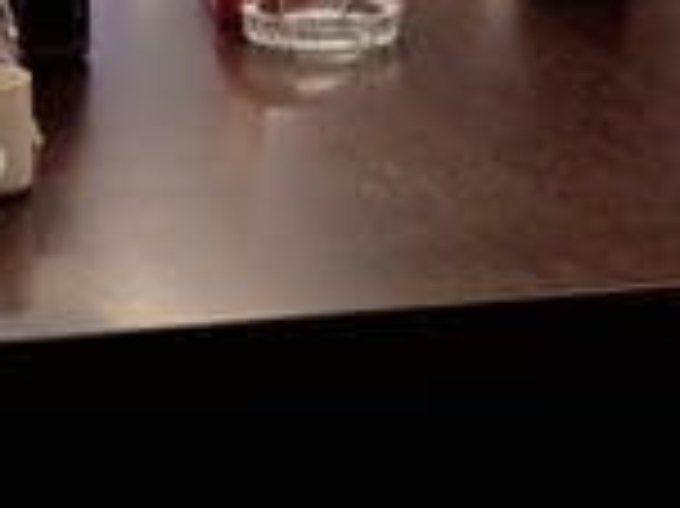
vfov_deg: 10.1
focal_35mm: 143
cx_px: 104
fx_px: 2807
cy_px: -209
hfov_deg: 13.7
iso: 800
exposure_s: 1/56
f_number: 4.2
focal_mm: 23.2
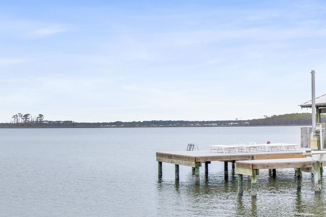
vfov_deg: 21.6
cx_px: 347
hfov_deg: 29.2
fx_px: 570
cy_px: 124
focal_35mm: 63
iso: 200
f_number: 11
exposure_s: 1/125
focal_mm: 24
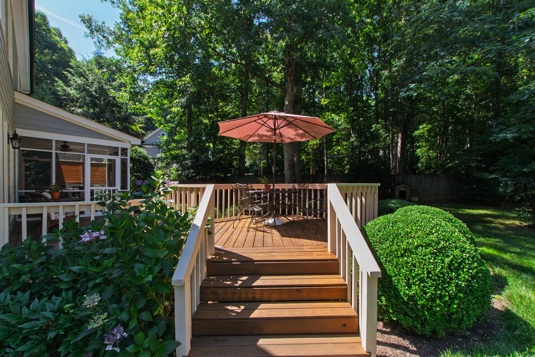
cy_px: 178
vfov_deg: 77.3
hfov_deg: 100.4
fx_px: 223
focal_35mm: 15
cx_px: 268
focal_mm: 10
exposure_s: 1/100
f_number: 8
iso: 250
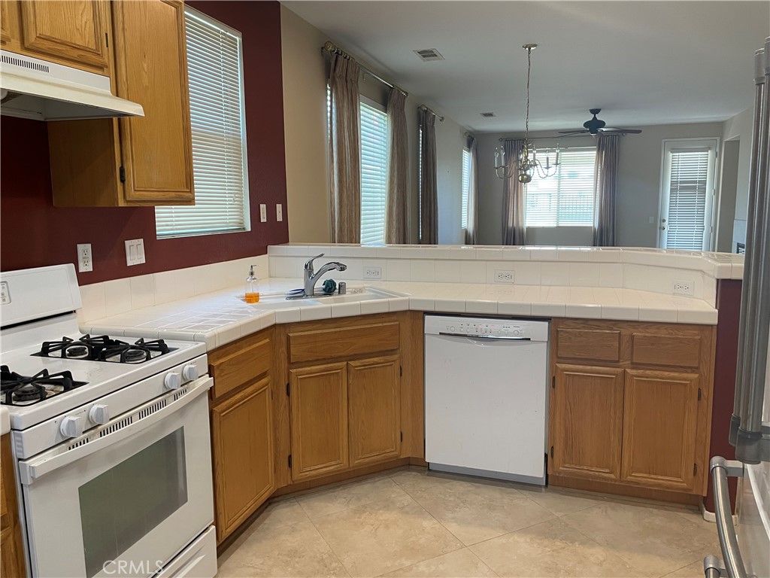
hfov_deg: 67.3
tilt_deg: -8.0
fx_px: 578
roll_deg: +1.2
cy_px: 289
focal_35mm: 26
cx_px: 385
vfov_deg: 53.1
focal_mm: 4.2
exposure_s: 1/60
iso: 100
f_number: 1.6
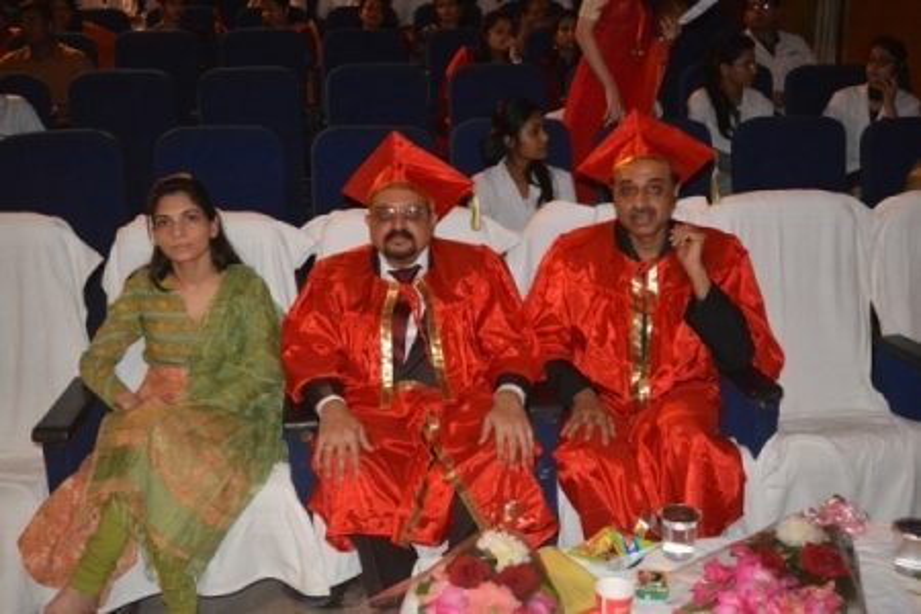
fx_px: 959
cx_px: 460
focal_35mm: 38
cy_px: 307
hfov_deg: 51.3
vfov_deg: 35.5
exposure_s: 1/60
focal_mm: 25
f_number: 4
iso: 3200
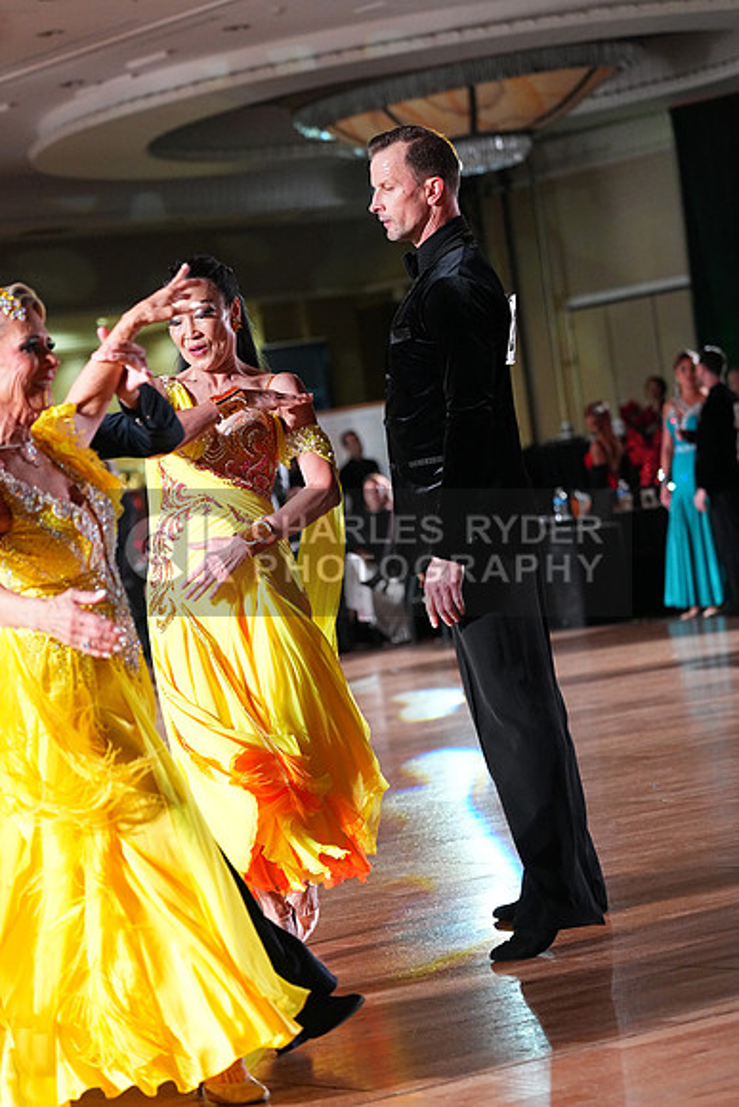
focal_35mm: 109
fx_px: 3354
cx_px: 370
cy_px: 554
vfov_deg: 18.8
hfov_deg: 12.6
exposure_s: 1/400
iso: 6400
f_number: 4
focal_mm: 109
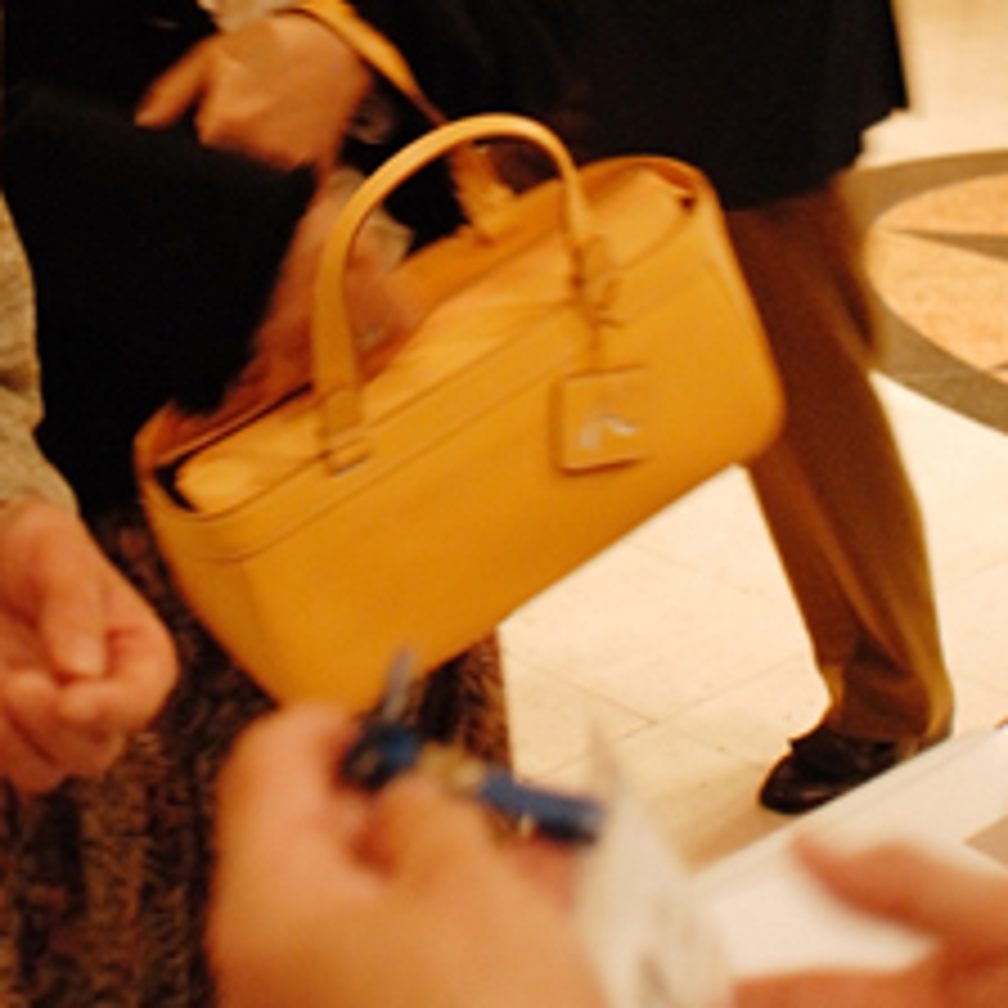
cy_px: -40
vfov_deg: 22.6
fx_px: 2405
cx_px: 259
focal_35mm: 73
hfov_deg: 23.4
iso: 800
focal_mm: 20
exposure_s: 1/30
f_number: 2.8
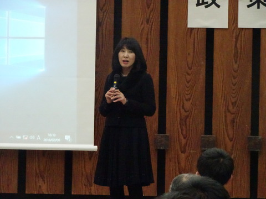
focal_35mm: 225
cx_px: 133
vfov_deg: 6.6
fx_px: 1729
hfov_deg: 8.8
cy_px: 100
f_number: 6.3
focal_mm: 38.47
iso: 3200
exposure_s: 1/125
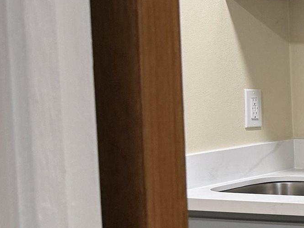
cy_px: 135
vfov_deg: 13.3
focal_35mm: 111
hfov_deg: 13.9
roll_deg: -0.1
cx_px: 673
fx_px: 975
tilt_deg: -5.0
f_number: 1.78
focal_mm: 6.76
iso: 160
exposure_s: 1/120
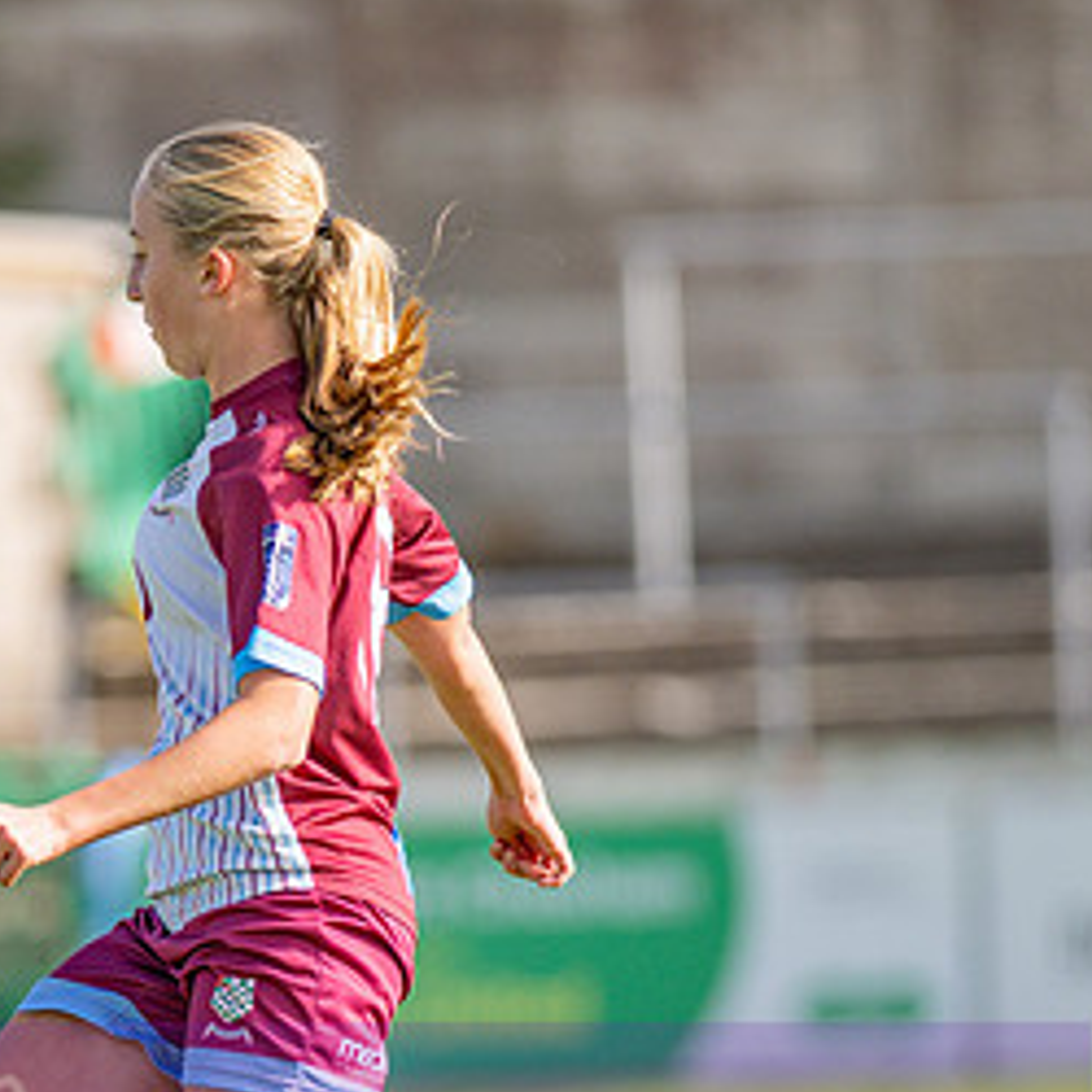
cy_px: 1045
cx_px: 7
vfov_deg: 2.2
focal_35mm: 809
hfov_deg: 2.2
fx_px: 28873
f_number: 2.8
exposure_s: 1/3200
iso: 200
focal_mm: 300
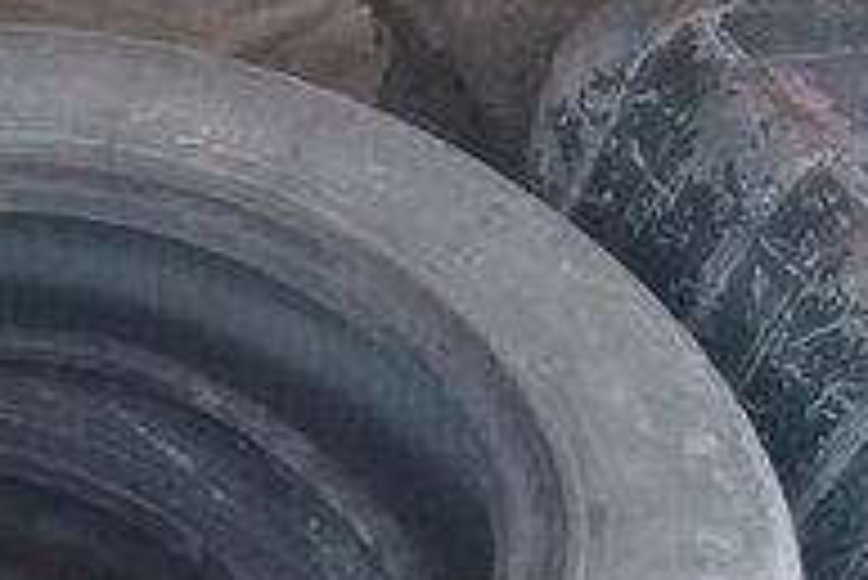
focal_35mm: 110
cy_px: 384
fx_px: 2654
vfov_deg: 12.5
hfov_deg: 16.3
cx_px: -585
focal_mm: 3.3
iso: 80
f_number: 2.2
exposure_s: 1/50
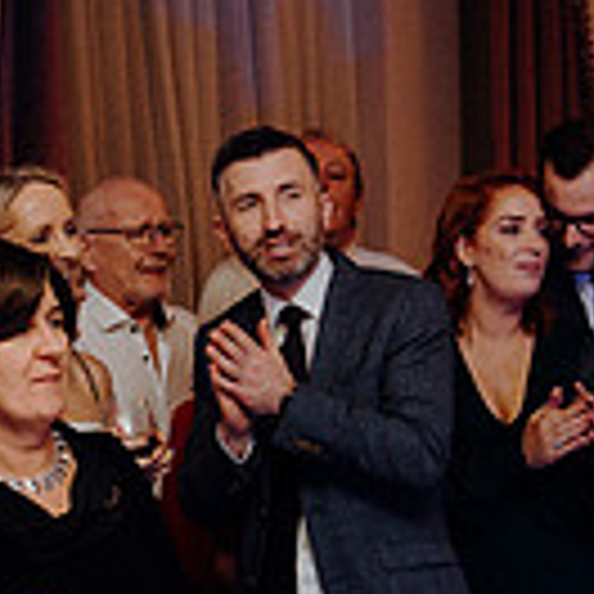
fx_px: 2601
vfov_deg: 12.8
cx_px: 230
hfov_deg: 13.0
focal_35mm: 134
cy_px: 650
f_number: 3.5
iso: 2500
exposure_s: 1/160
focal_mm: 36
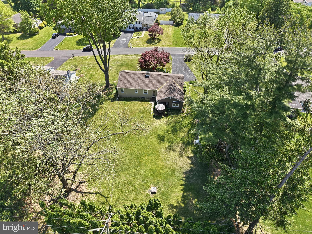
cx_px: 156
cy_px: 117
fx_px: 216
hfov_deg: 71.6
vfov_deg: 56.8
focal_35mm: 24
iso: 120
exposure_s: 1/1000
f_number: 1.8
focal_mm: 8.7
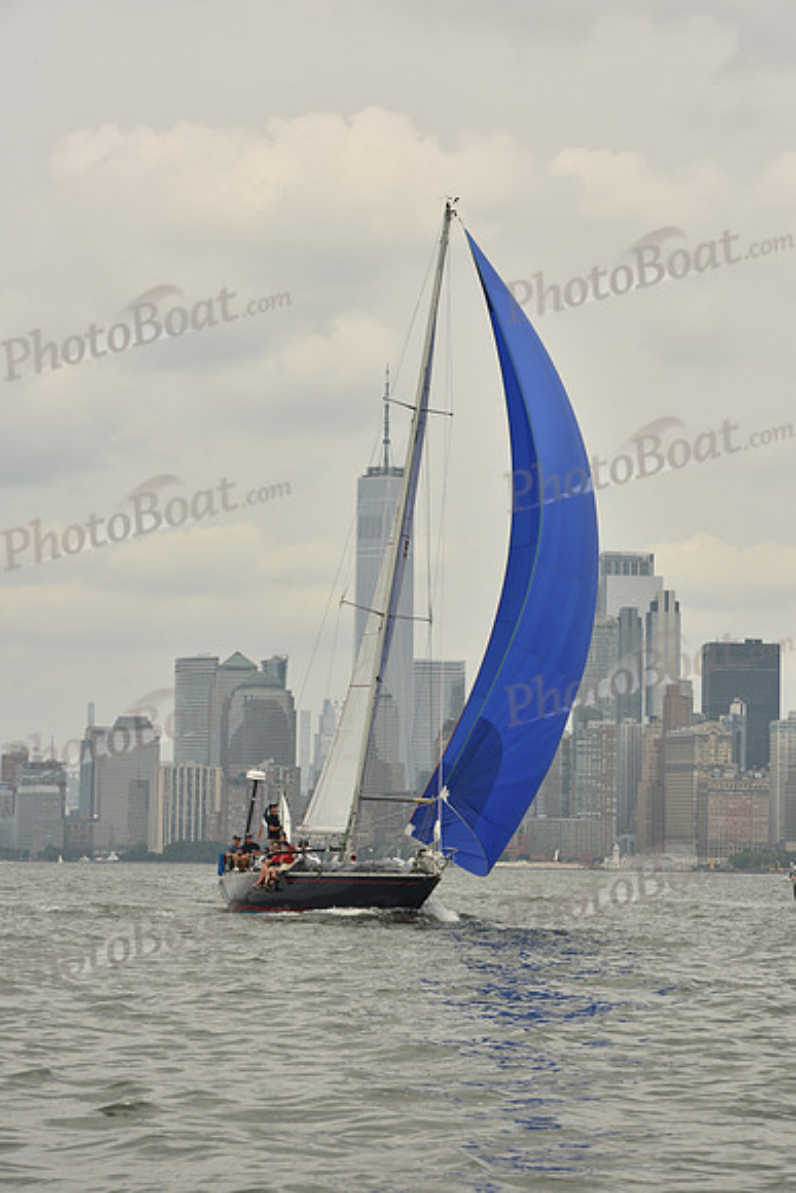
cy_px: 596
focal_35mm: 112
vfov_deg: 18.3
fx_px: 3712
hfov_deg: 12.2
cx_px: 398
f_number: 10
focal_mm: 112
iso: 250
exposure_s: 1/640
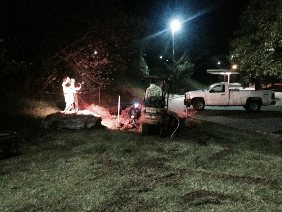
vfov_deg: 22.3
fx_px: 538
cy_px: 106
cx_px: 141
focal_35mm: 66
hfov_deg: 29.4
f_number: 2.4
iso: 2000
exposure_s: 1/15
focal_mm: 4.12
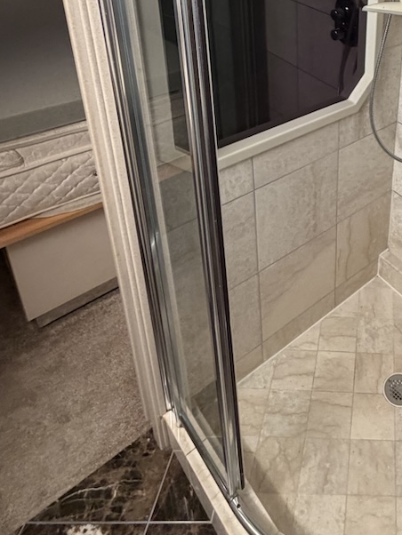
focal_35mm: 31
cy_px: 48
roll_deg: -5.9
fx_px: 480
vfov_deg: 51.2
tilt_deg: -14.6
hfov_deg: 40.3
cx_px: 395
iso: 200
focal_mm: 2.22
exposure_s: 1/60
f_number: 2.2
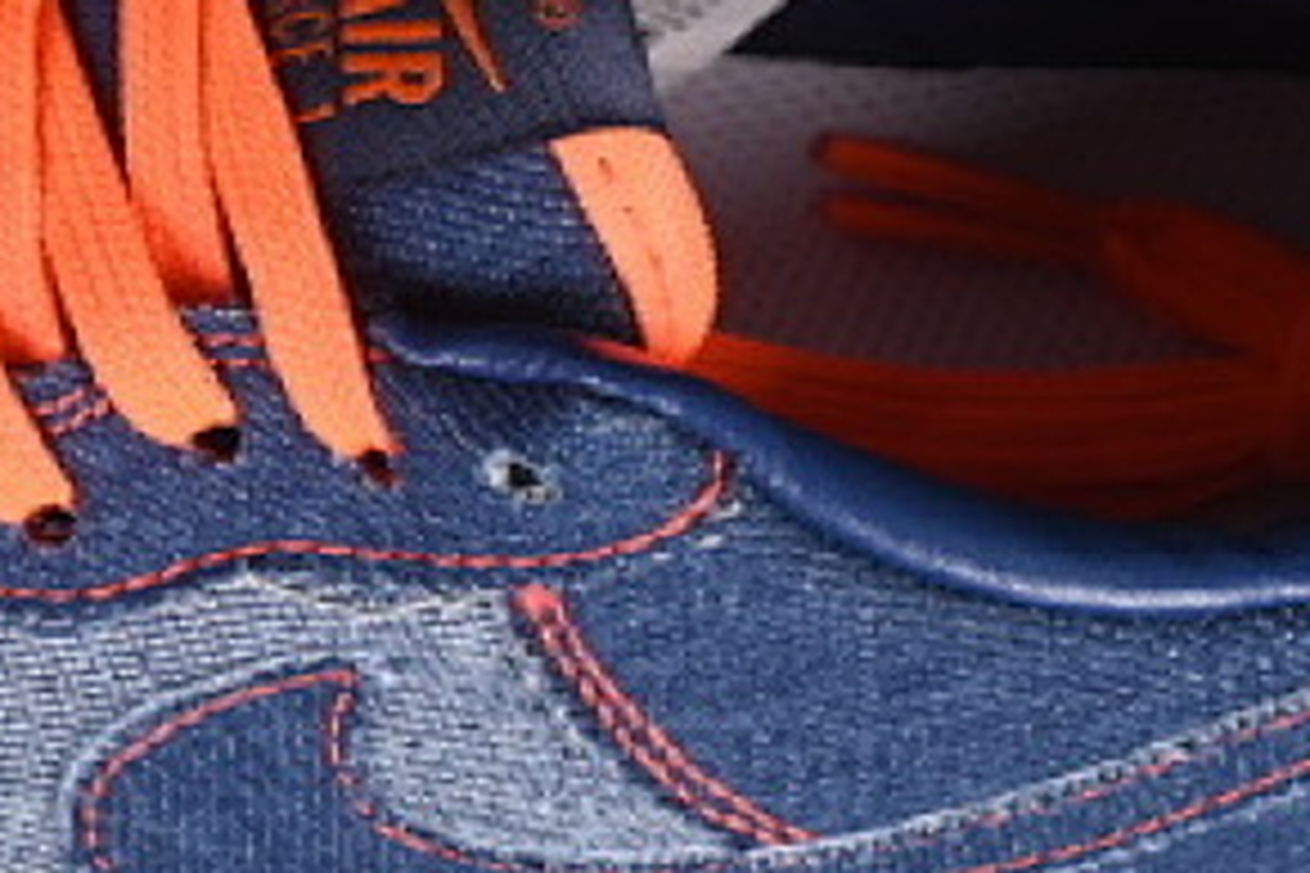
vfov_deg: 4.9
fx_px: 10115
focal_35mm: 278
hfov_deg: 7.4
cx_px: 59
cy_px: -27
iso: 160
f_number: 6.3
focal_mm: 50
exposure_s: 1/60
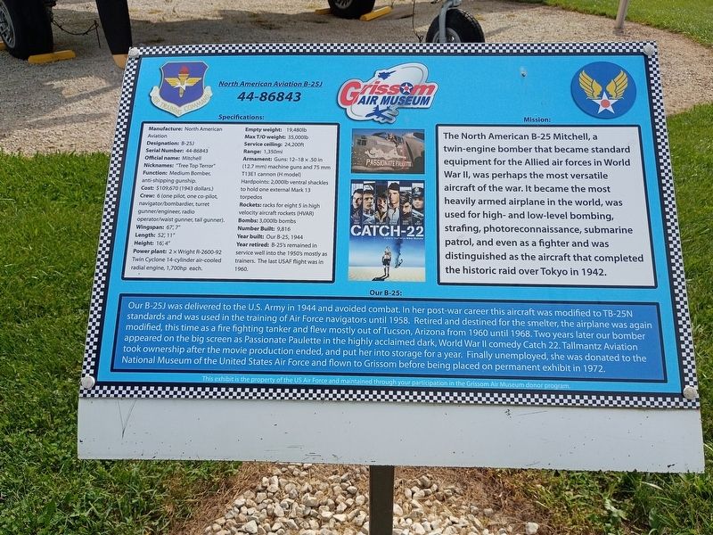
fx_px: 597
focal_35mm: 29
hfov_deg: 61.7
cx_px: 356
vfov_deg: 48.2
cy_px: 268
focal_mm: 4.27
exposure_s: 1/1225
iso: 105
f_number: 1.8
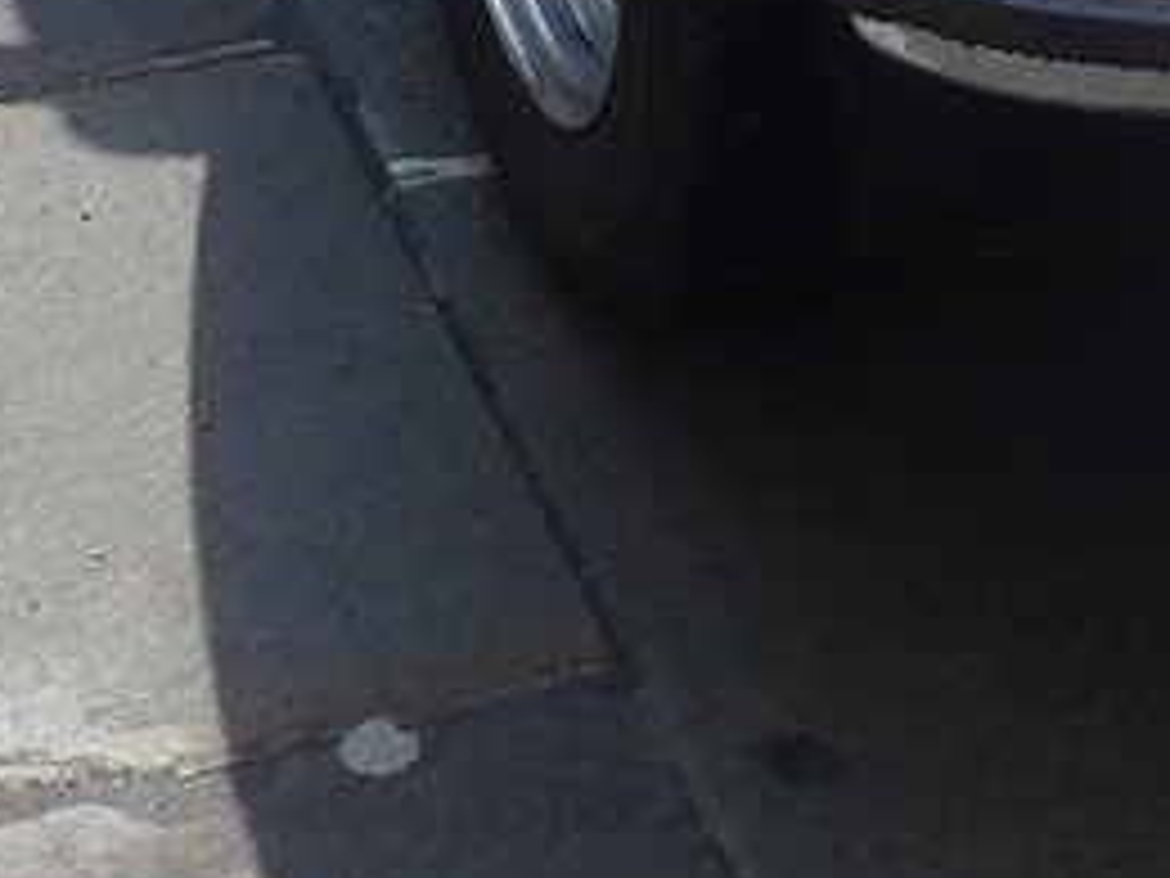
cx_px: 1516
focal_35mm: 157
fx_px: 5307
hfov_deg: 12.2
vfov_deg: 8.7
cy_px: -1139
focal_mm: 7
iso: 80
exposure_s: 1/1000
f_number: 2.8
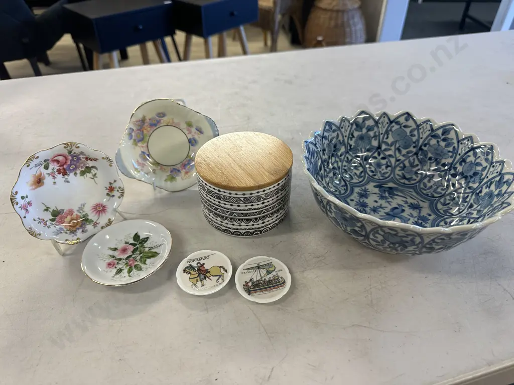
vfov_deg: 56.8
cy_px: 192
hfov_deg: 71.6
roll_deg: +0.0
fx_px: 356
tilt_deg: -39.7
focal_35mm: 24
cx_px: 257
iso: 200
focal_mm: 6.86
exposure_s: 1/100
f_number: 1.78
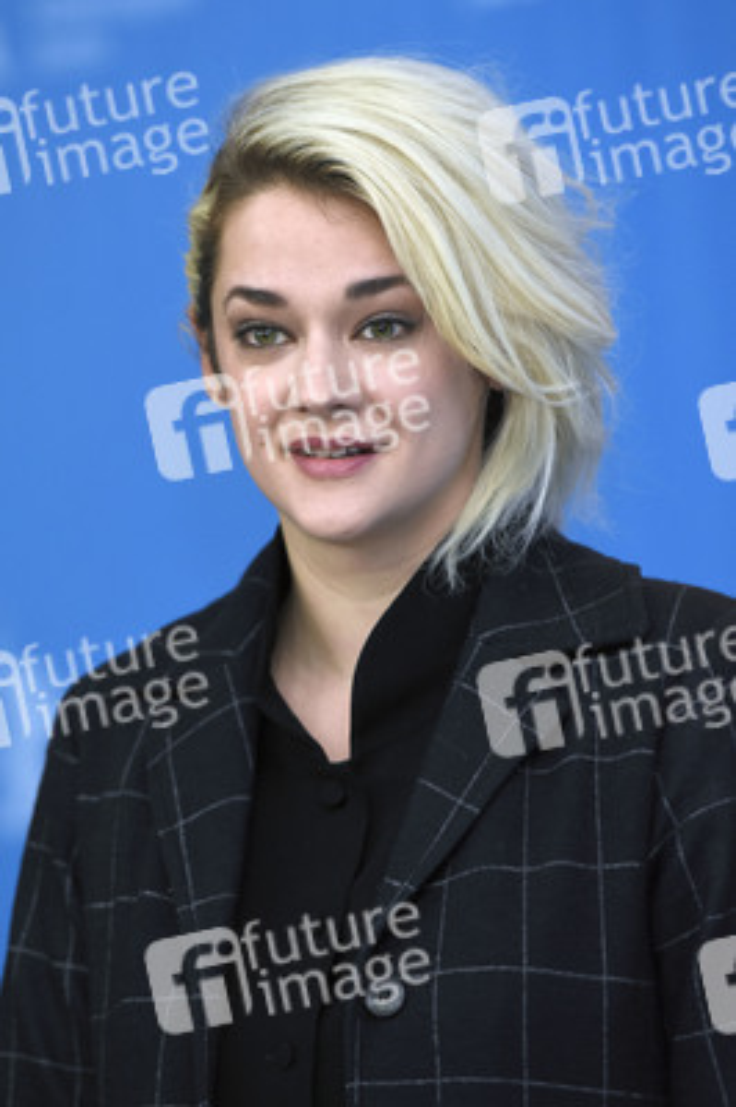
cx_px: 368
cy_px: 554
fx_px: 8754
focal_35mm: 285
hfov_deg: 4.8
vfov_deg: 7.2
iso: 800
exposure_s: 1/320
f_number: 3.5
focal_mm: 190
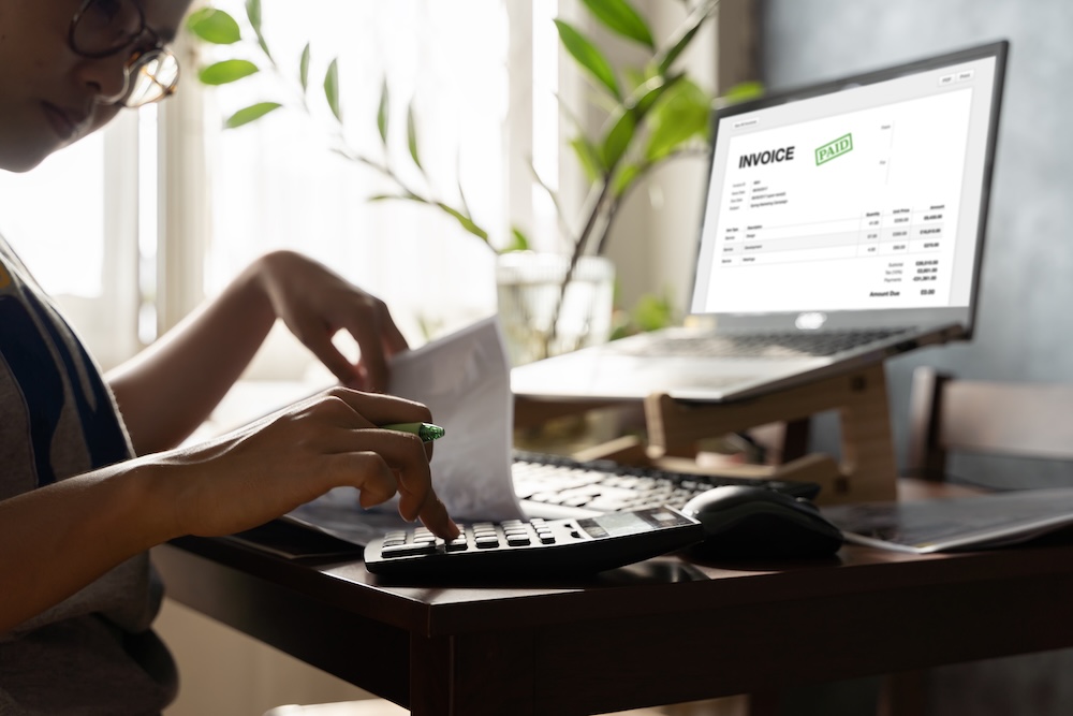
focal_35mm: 48
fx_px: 1431
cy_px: 358
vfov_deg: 28.1
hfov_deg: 41.1
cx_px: 536
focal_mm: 48
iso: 320
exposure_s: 1/160
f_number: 4
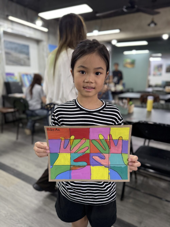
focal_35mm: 24
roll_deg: -1.0
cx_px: 85
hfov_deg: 56.8
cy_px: 114
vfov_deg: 71.6
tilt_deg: -12.4
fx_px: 157
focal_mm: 6.76
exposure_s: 1/100
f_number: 1.78
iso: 200
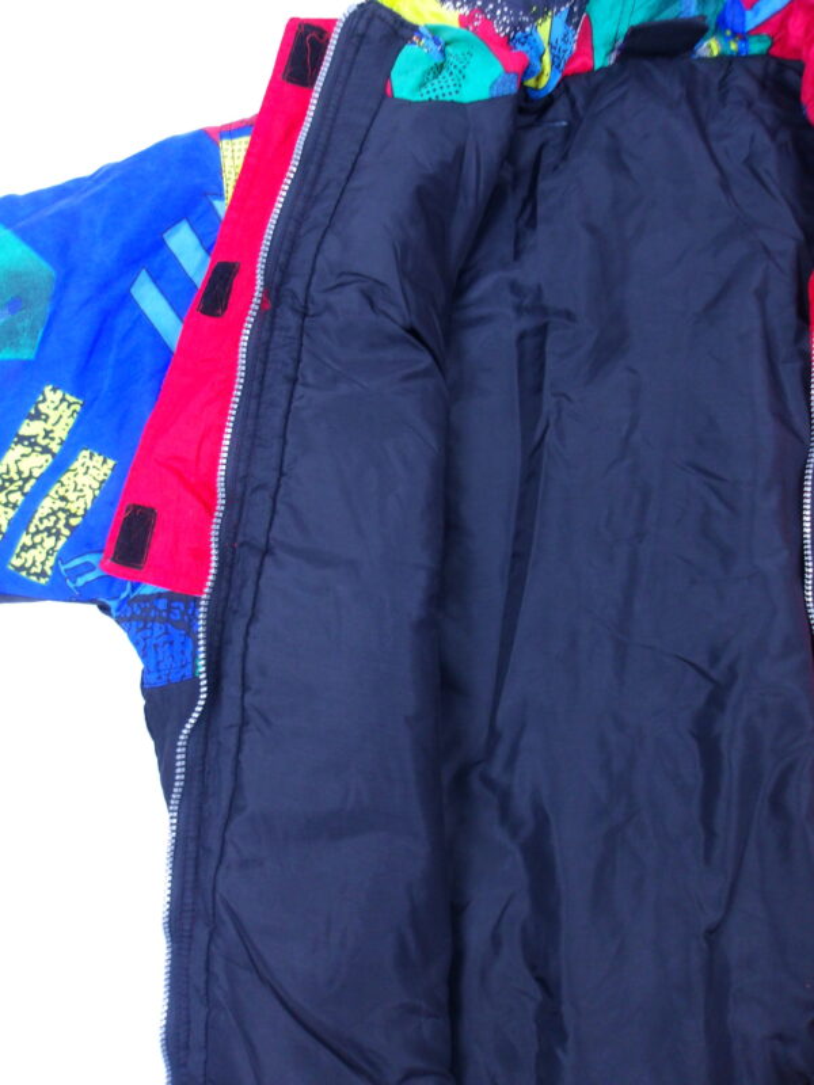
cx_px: 407
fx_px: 847
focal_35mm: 27
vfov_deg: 65.3
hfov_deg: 51.4
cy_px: 542
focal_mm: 4.9
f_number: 3
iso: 289
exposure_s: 1/60
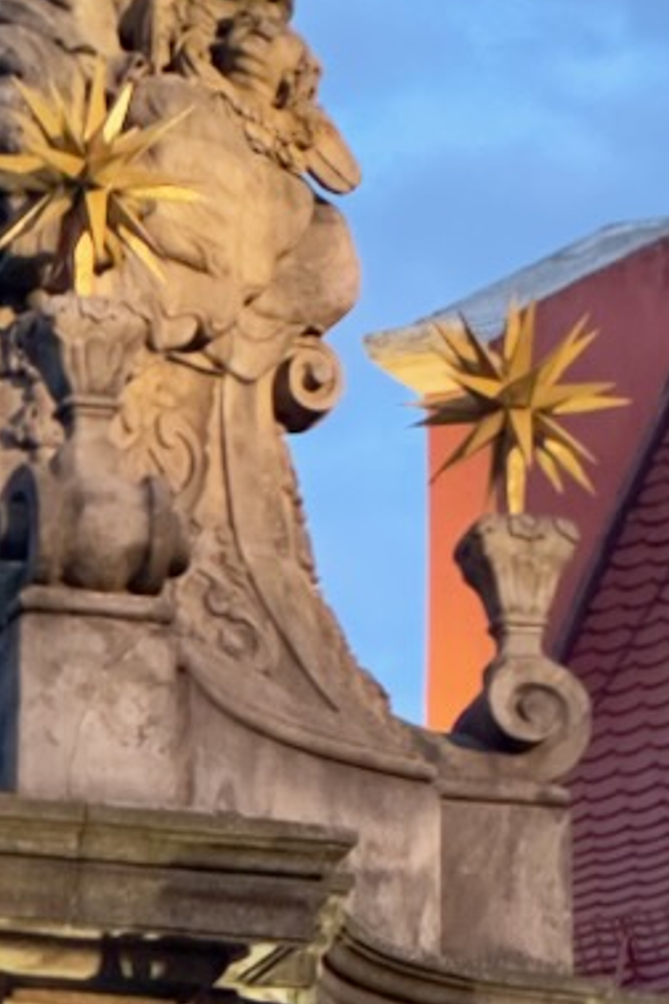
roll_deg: -1.3
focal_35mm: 271
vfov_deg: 7.6
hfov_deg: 5.1
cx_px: 191
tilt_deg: +17.0
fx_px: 7554
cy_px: 555
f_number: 2.8
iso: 640
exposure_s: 1/34
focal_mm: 9
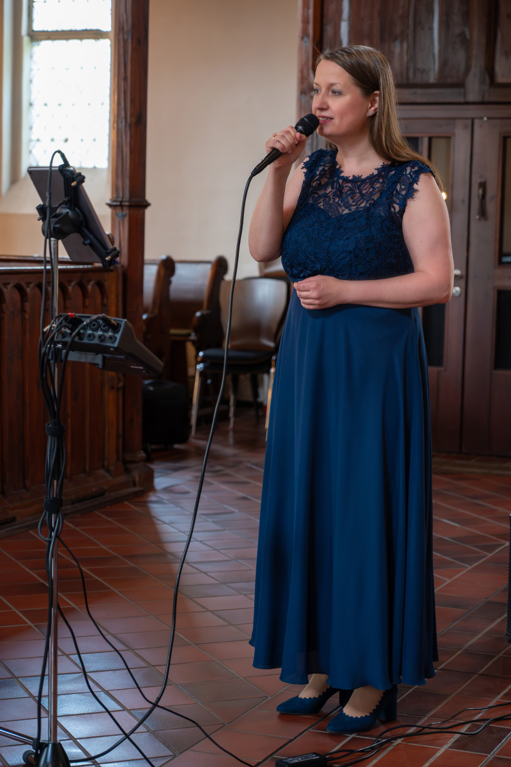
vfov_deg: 28.9
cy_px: 384
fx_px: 1492
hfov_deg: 19.4
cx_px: 256
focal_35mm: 70
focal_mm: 70
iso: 2000
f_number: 4
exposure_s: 1/160
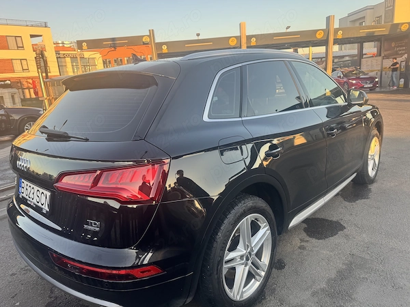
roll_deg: +5.1
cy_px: 154
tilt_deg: -14.0
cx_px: 205
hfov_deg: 71.6
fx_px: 284
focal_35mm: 24
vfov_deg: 56.8
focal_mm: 6.76
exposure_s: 1/258
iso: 80
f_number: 1.78
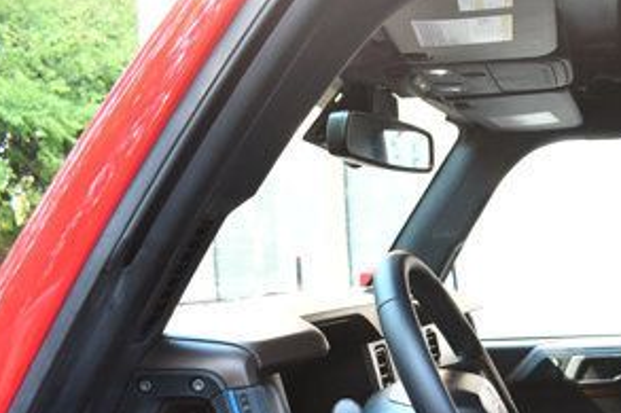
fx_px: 1017
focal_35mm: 59
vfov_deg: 21.9
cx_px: 619
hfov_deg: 31.4
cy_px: 444
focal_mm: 18
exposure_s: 1/125
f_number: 3.5
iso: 900
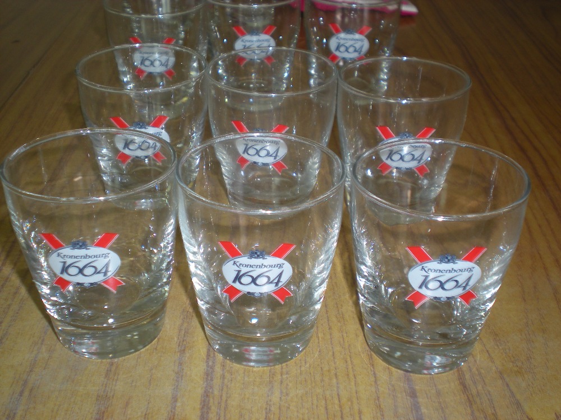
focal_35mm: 44
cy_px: 210
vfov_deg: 32.9
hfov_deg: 42.9
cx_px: 280
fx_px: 713
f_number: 3.5
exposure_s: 1/30
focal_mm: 7.4
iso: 64
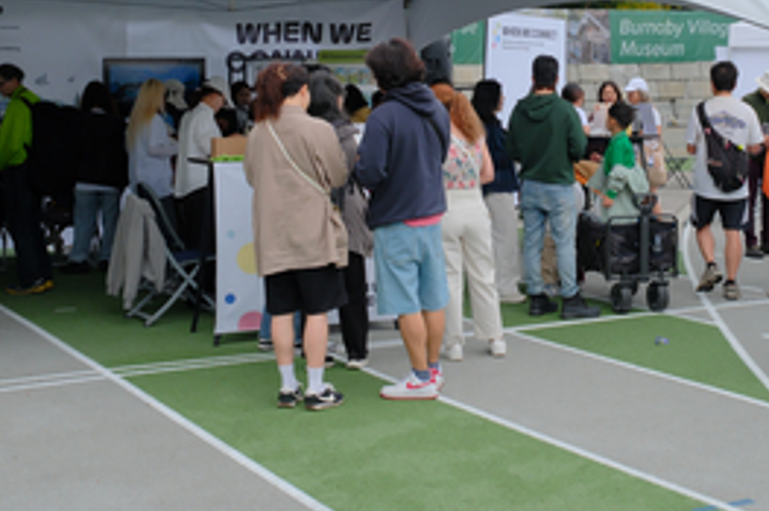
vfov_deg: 20.9
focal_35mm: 64
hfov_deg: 31.1
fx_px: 1366
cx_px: 526
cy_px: 85
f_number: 8
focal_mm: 23.5
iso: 500
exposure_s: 1/320
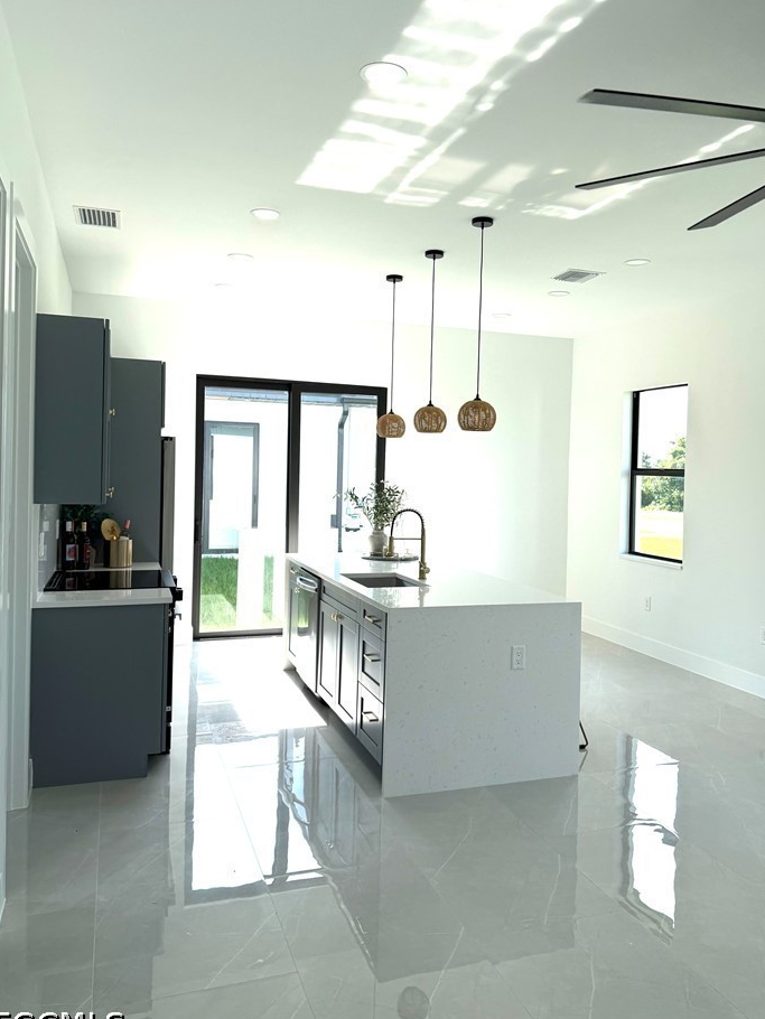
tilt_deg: -0.4
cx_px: 414
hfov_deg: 51.3
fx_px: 795
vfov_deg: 65.2
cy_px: 477
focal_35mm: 27
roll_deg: -1.4
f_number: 1.78
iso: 100
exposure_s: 1/1585
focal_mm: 6.76
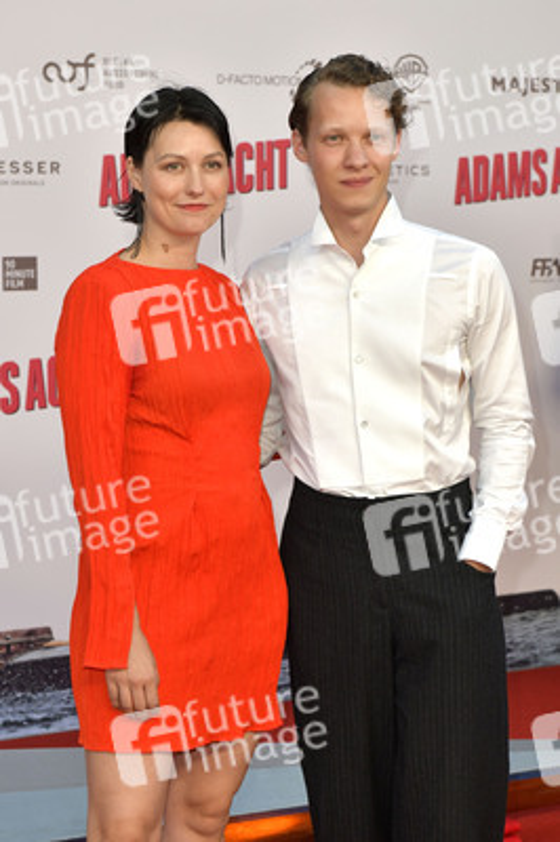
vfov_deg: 28.9
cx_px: 280
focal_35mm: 70
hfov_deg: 19.4
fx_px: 1636
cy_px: 421
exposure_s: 1/250
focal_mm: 70
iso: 1250
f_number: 6.3
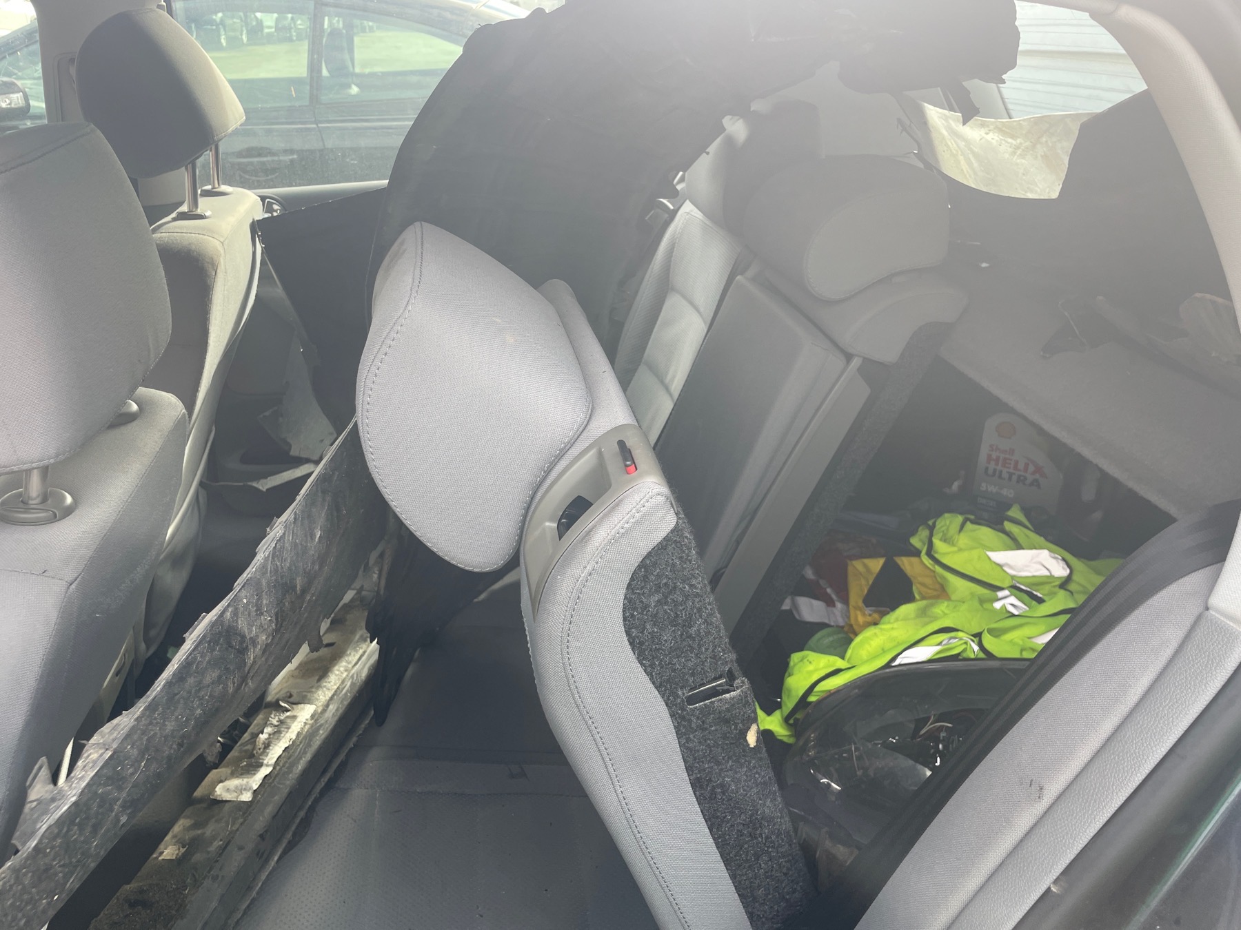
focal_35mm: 26
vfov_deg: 53.1
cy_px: 465
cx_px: 620
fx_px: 932
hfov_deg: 67.3
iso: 32
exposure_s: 1/198
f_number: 1.6
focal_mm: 4.2
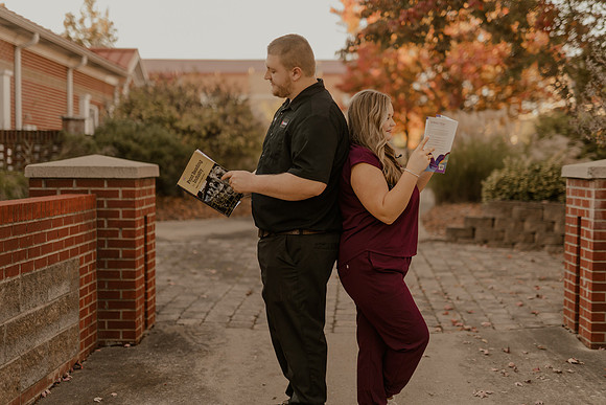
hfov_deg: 37.8
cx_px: 303
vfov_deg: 25.8
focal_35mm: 52
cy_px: 201
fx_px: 884
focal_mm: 50
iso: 640
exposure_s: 1/2000
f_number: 1.8
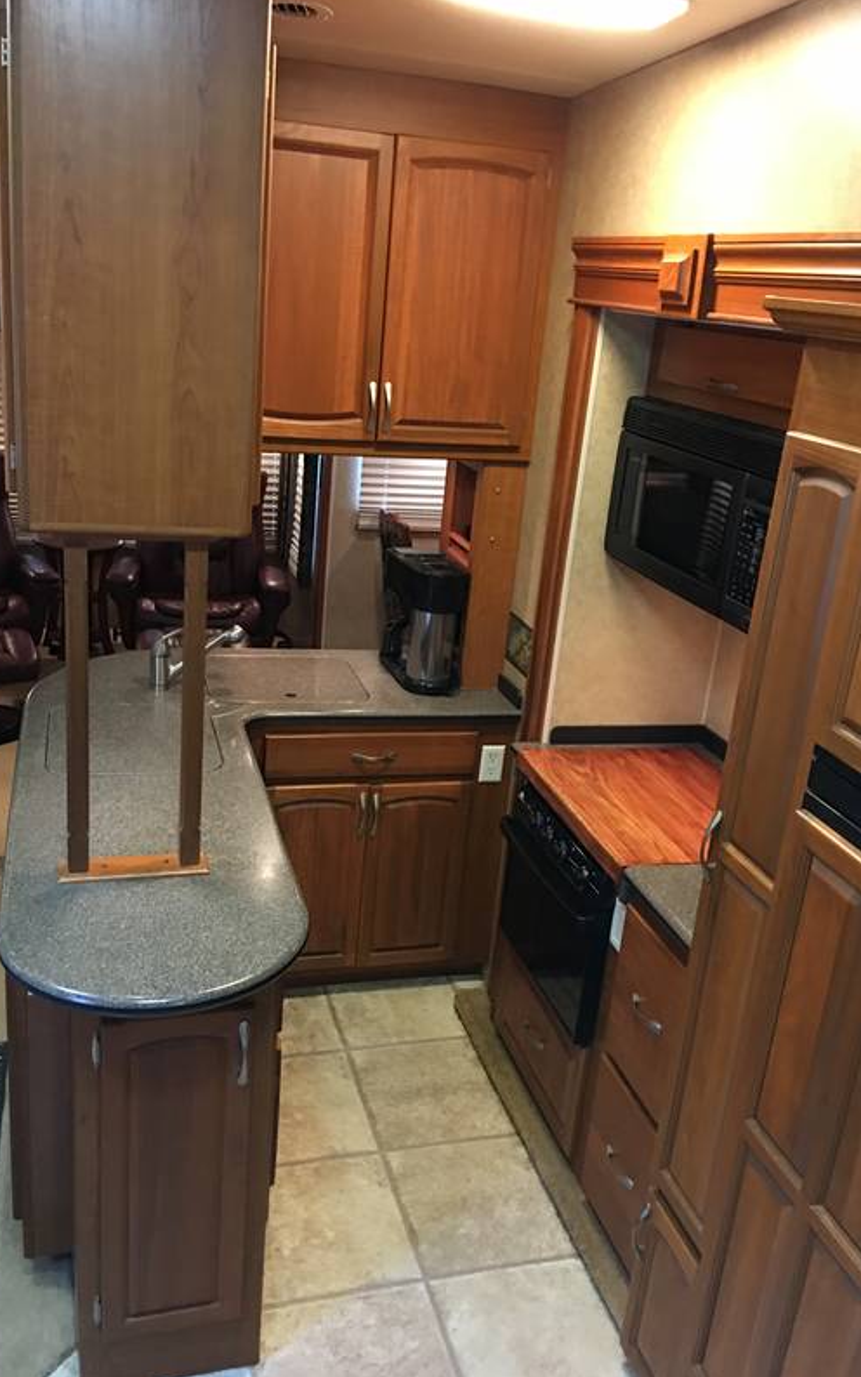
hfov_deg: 40.6
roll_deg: -4.7
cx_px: 411
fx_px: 1163
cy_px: 689
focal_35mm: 31
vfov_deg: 61.2
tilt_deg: -17.9
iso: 64
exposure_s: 1/4
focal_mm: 4.15
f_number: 2.2
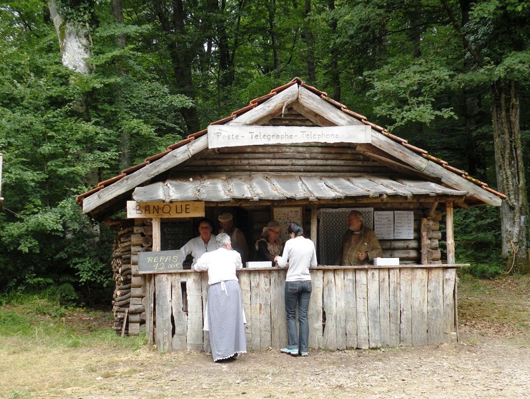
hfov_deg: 34.3
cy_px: 200
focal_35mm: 56
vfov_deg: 26.2
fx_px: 859
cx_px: 265
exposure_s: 1/93.5
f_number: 3.5
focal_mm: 9.8
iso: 64
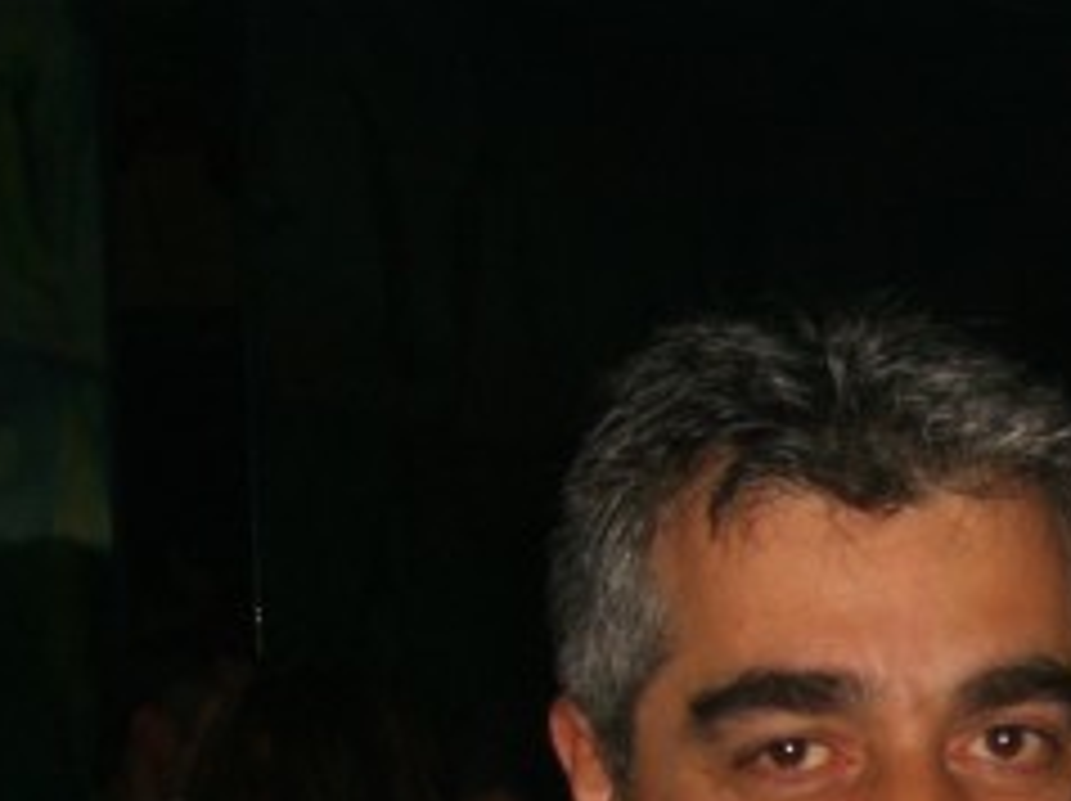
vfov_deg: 14.8
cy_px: 994
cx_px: 1188
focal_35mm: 96
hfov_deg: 19.6
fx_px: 2967
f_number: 2.8
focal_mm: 7.9
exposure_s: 1/60
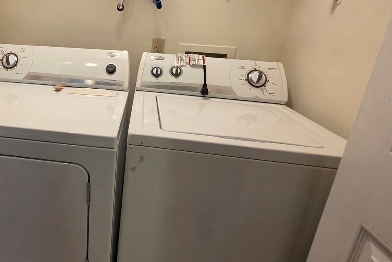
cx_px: 109
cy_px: 99
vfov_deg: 56.6
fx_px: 240
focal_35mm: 22
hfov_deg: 74.2
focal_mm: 2.2
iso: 250
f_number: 1.9
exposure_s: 1/60
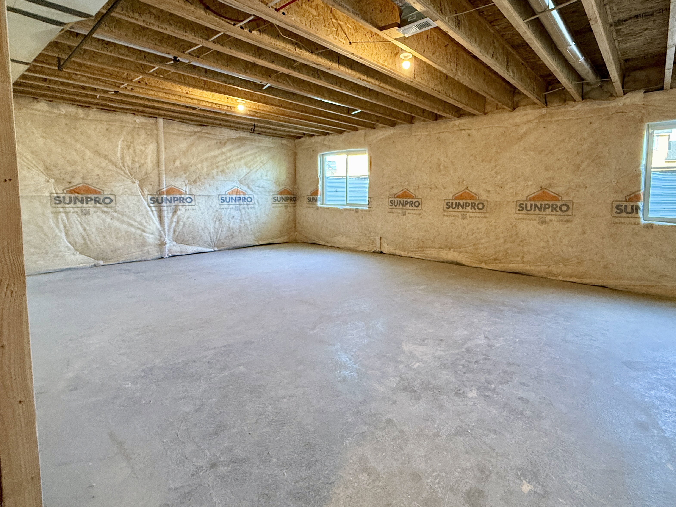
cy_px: 220
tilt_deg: -3.7
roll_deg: -0.5
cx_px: 393
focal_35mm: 18
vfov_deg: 71.3
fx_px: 352
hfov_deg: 87.0
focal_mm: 2.22
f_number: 2.2
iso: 400
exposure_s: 1/60
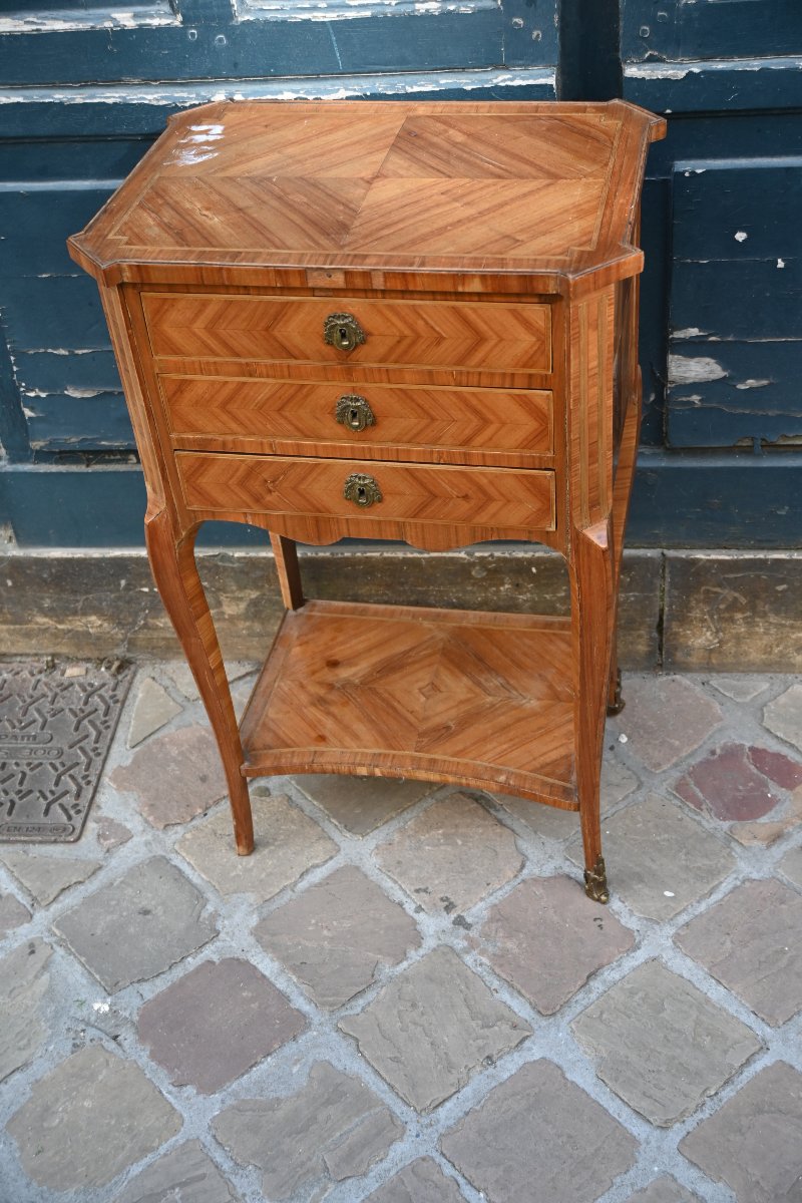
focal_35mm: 43
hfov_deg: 31.4
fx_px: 1428
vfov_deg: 45.7
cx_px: 401
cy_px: 602
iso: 400
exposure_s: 1/250
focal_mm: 28.5
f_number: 4
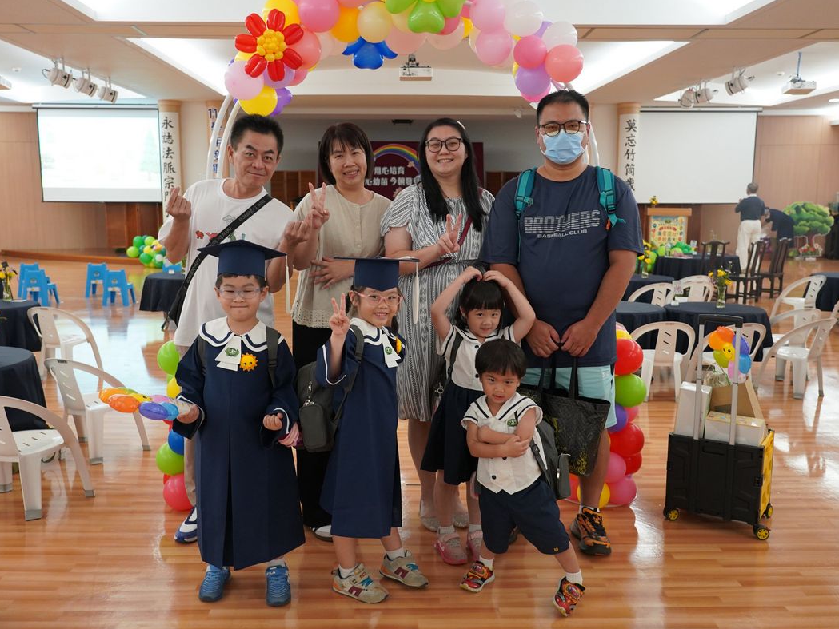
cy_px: 316
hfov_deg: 55.3
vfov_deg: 43.0
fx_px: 800
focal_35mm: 33
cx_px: 399
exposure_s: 1/160
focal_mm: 30
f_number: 4
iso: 3200
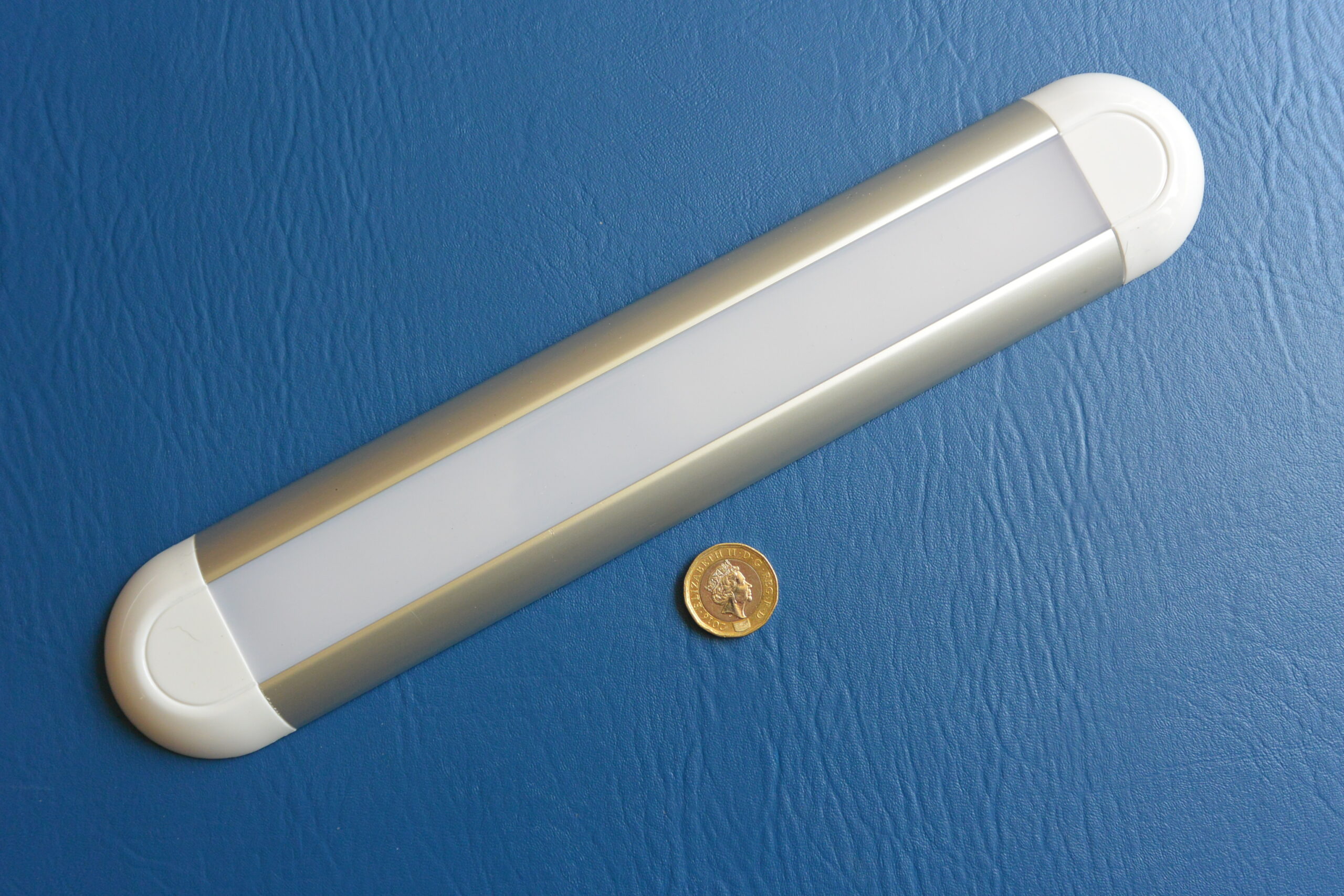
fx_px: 1381
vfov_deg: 35.9
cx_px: 672
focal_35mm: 37
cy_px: 448
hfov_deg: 51.9
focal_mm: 14
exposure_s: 1/160
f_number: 4
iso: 200
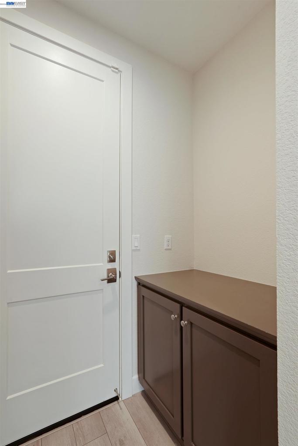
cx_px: 149
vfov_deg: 96.7
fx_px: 199
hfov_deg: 73.8
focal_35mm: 16
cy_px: 223
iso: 640
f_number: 11
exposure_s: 1/5
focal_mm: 16
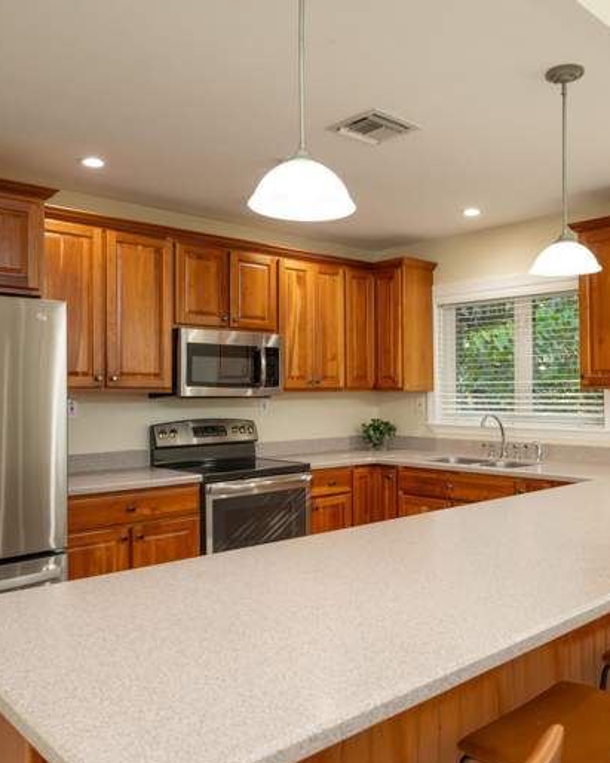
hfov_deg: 48.4
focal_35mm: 30
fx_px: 677
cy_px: 384
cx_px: 347
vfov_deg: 58.8
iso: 1250
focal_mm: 20.5
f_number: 8
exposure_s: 1/60
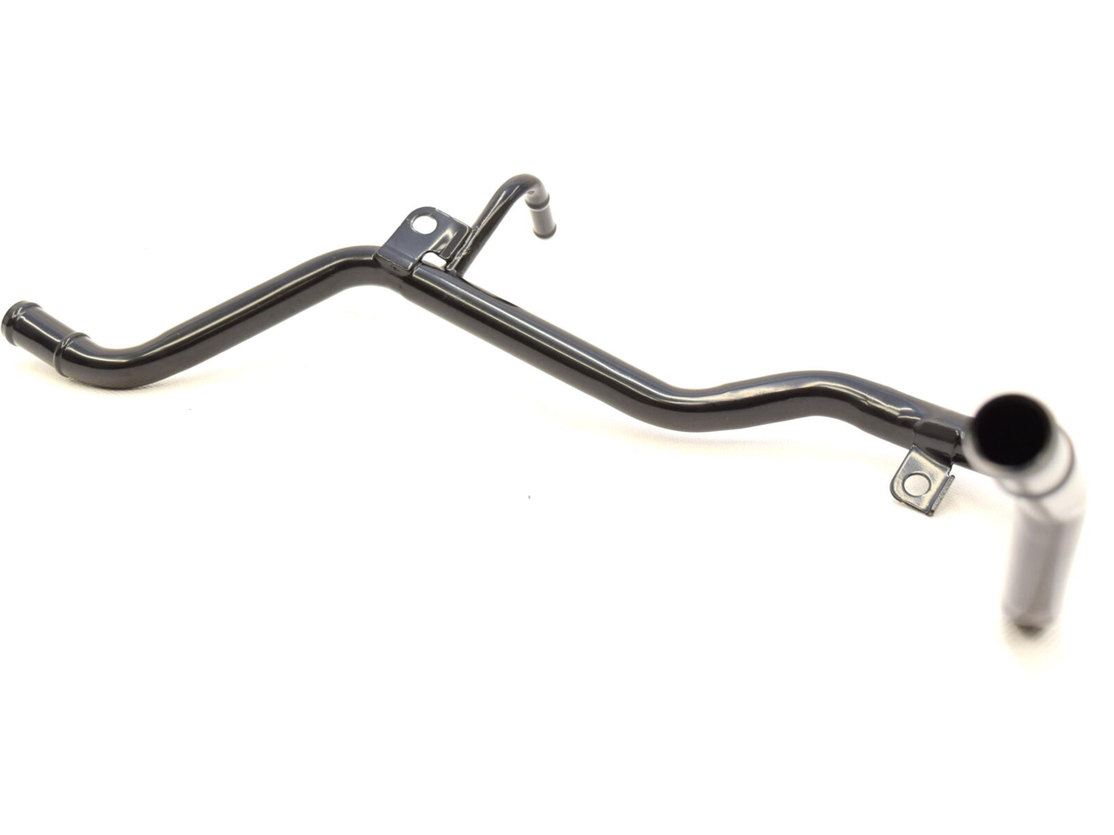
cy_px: 363
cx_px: 538
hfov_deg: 34.9
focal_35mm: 55
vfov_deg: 26.5
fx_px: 1770
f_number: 6.3
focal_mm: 30
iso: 400
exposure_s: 1/160
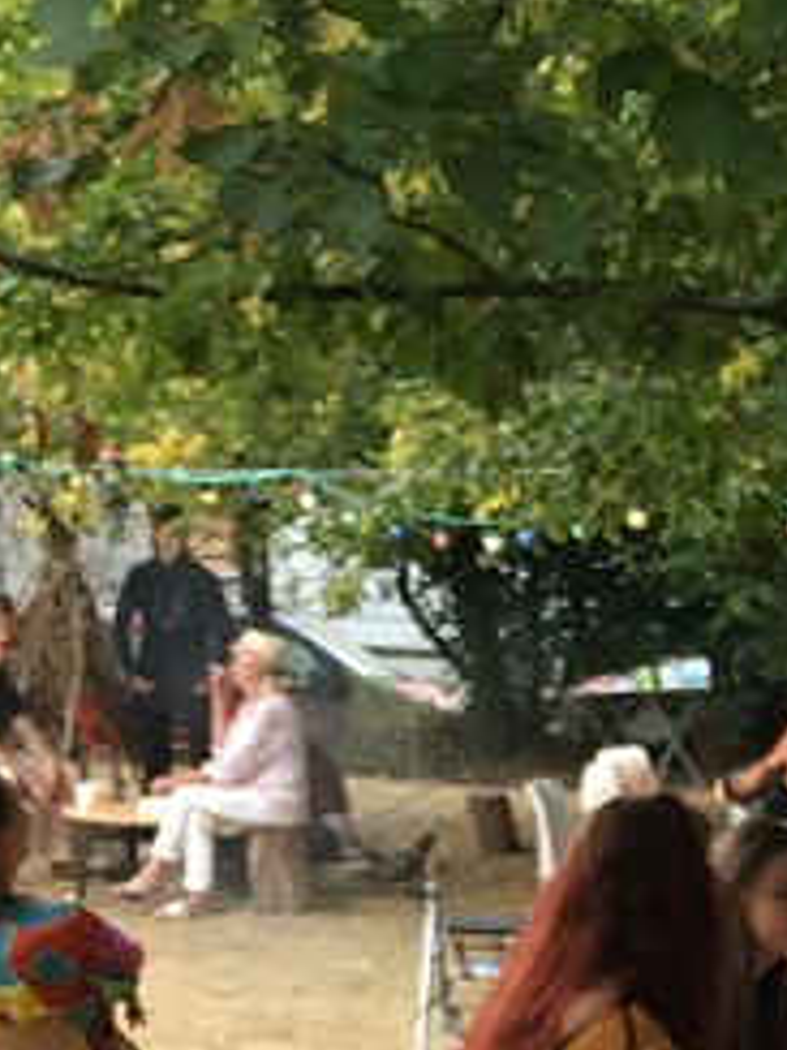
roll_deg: -1.6
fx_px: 3365
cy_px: 1340
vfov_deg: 16.8
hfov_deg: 12.8
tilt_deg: -12.2
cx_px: 1075
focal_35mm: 111
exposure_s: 1/33
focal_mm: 4.15
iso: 80
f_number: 2.2
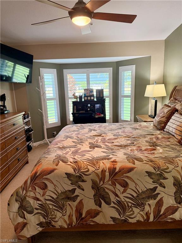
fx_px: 168
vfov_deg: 71.6
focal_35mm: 24
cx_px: 91
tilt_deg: -11.7
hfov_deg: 56.8
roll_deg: +1.7
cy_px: 122
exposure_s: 1/120
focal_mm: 6.76
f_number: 1.78
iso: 200
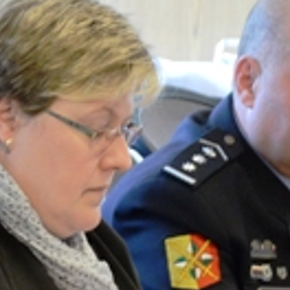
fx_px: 4370
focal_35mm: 461
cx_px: -114
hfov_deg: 3.8
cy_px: 297
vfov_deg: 3.8
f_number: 5.3
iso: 2000
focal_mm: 75
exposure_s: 1/50
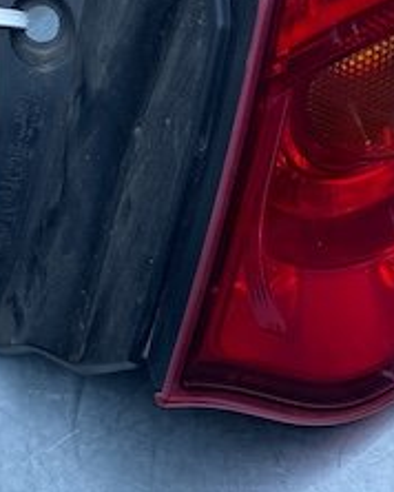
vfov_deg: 25.8
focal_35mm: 73
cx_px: 188
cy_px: 131
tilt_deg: -49.6
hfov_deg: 21.0
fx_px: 1063
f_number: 1.8
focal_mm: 4.25
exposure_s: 1/742
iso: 32
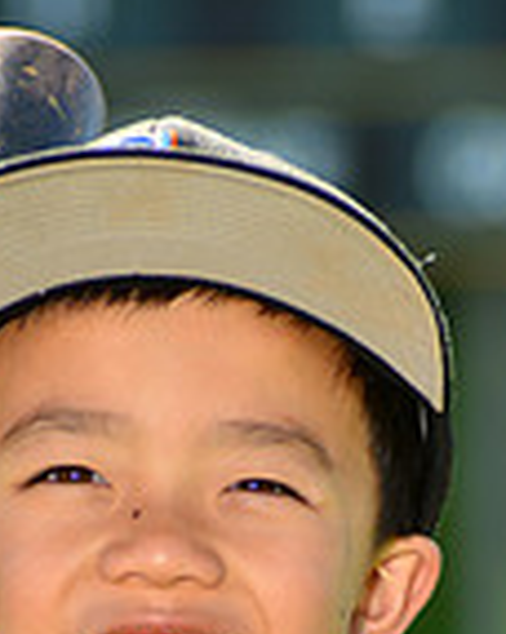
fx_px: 14295
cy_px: 1024
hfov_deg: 2.0
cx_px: 82
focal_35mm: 762
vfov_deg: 2.5
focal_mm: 200
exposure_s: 1/250
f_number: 8
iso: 200
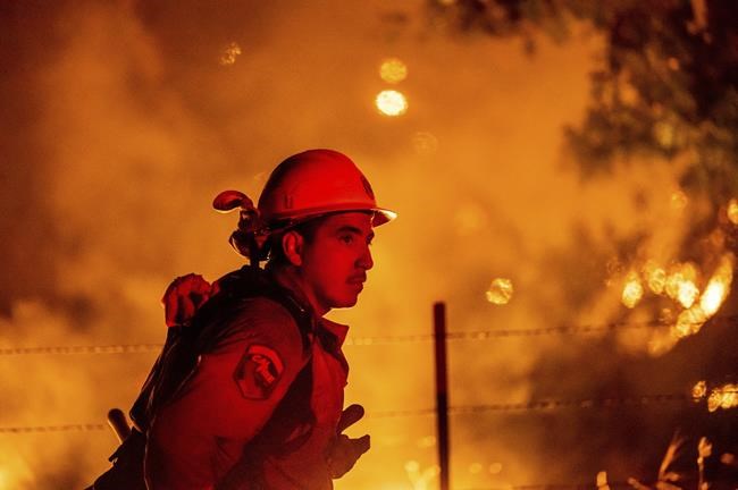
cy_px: 245
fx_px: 3584
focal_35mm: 175
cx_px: 369
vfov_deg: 7.8
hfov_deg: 11.8
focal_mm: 175
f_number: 2.8
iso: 18000
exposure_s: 1/250
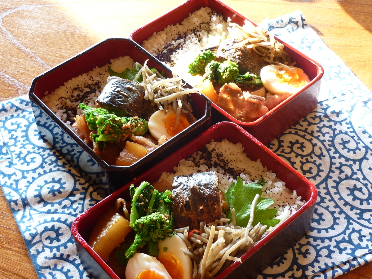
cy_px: 140
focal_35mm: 59
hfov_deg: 32.7
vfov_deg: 24.8
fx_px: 634
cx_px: 186
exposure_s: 1/40
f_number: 3
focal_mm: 6.9
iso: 125
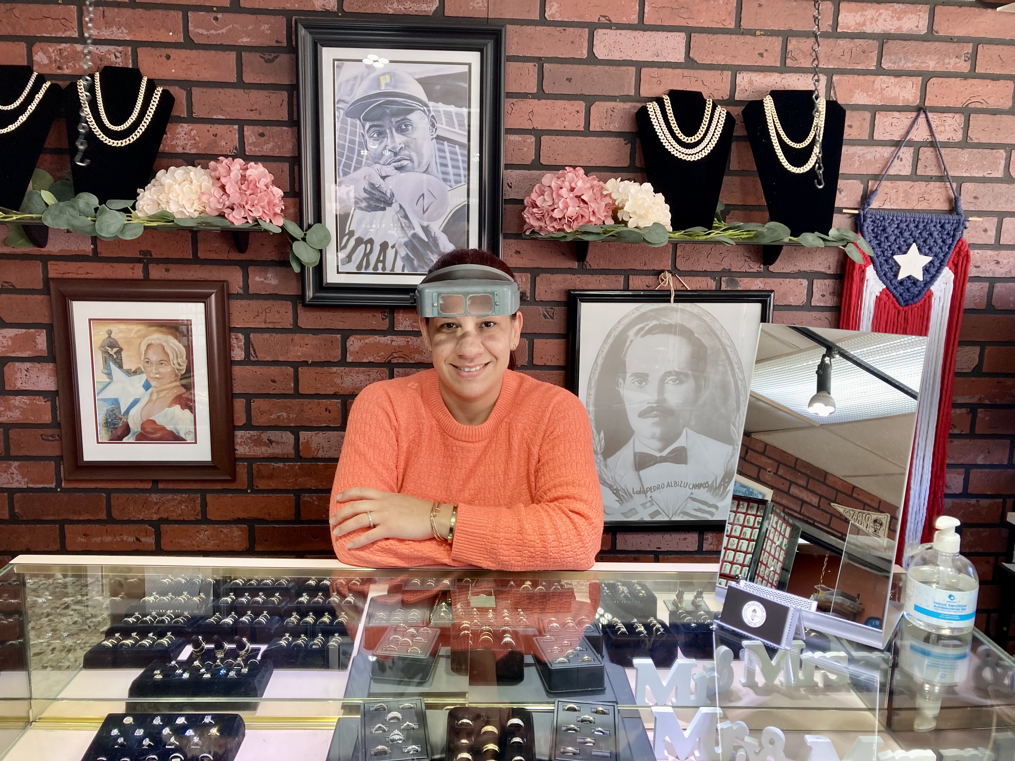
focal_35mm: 28
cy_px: 380
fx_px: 821
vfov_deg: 49.7
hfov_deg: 63.4
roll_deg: -1.1
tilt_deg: -11.3
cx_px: 508
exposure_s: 1/120
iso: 64
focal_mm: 3.99
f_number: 1.8
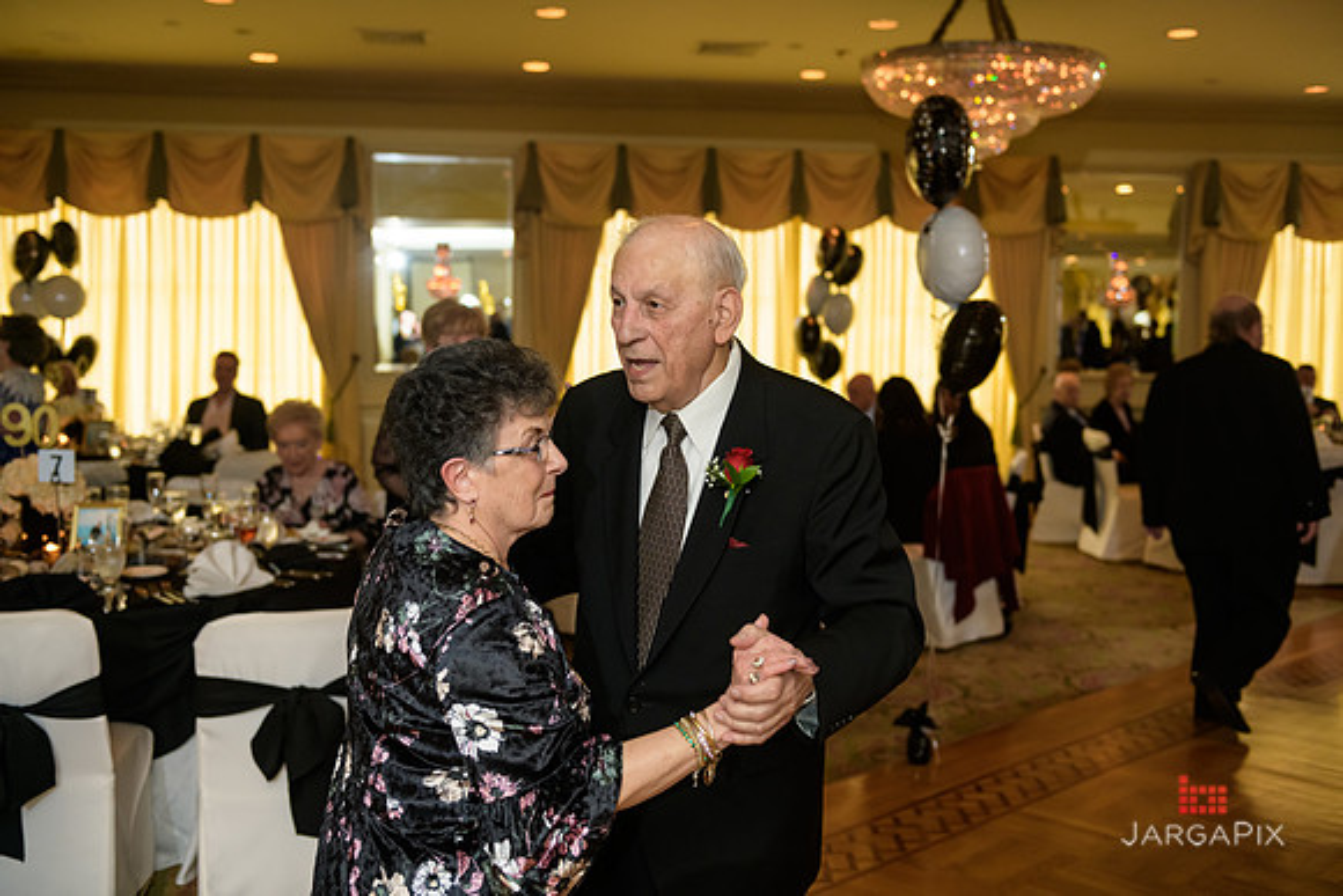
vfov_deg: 35.1
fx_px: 1418
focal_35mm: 38
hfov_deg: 50.7
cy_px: 448
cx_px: 672
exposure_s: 1/125
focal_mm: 38
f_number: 3.2
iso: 1000
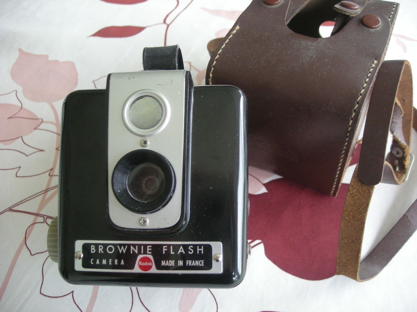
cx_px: 208
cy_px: 156
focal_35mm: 35
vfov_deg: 40.7
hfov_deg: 52.6
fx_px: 422
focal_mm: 5.7
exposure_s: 1/52.2
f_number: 2.8
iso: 162
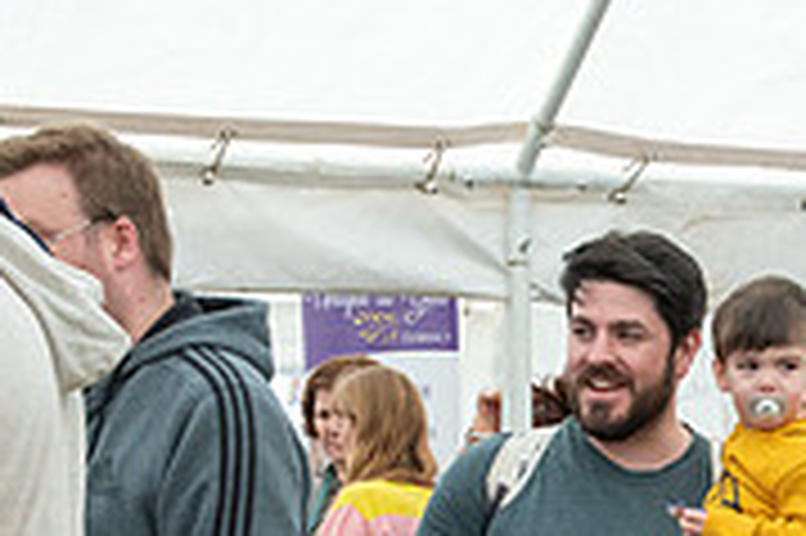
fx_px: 2953
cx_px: 848
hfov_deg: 15.2
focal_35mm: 132
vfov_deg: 10.1
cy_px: 743
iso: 900
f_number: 8
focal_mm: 38
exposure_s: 1/320
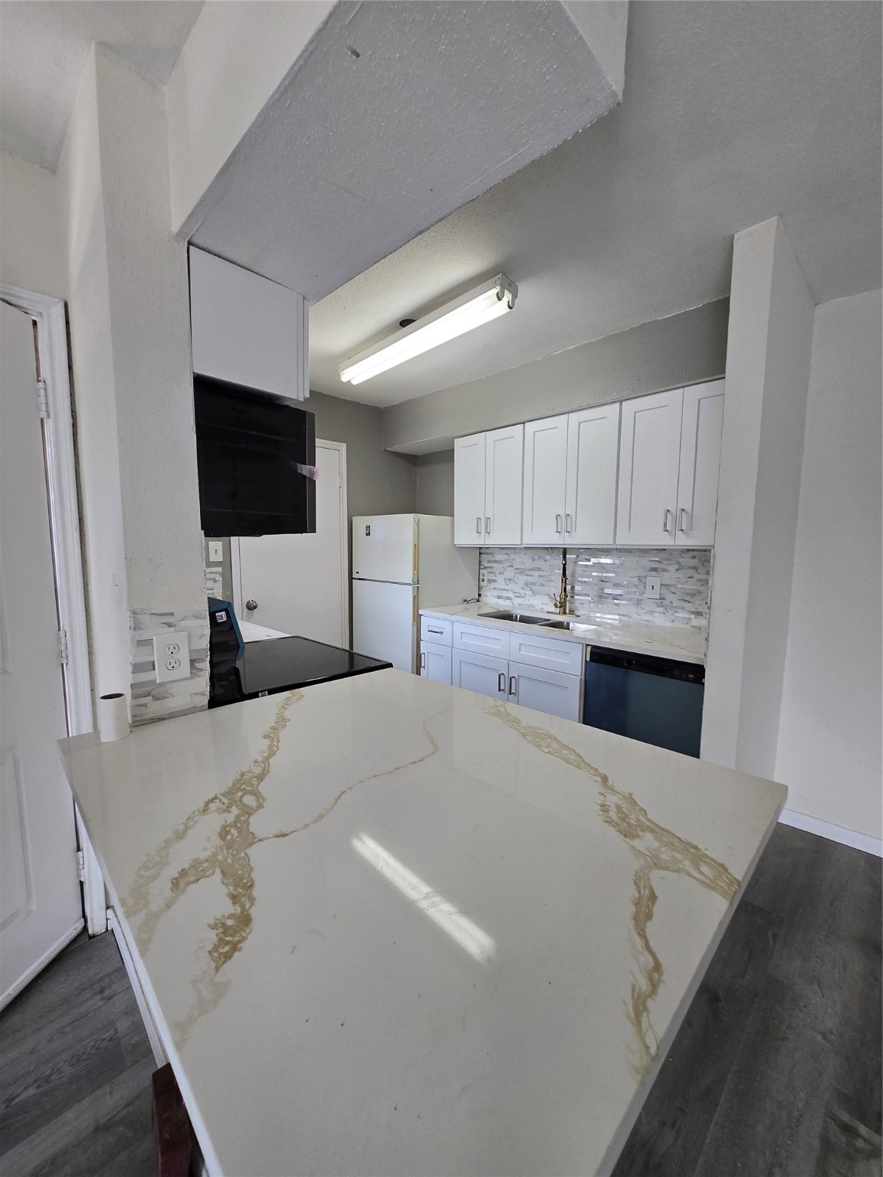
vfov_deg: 106.2
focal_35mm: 13
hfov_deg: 89.9
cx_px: 442
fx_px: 442
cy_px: 588
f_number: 2.2
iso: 64
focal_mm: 1.7
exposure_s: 1/60
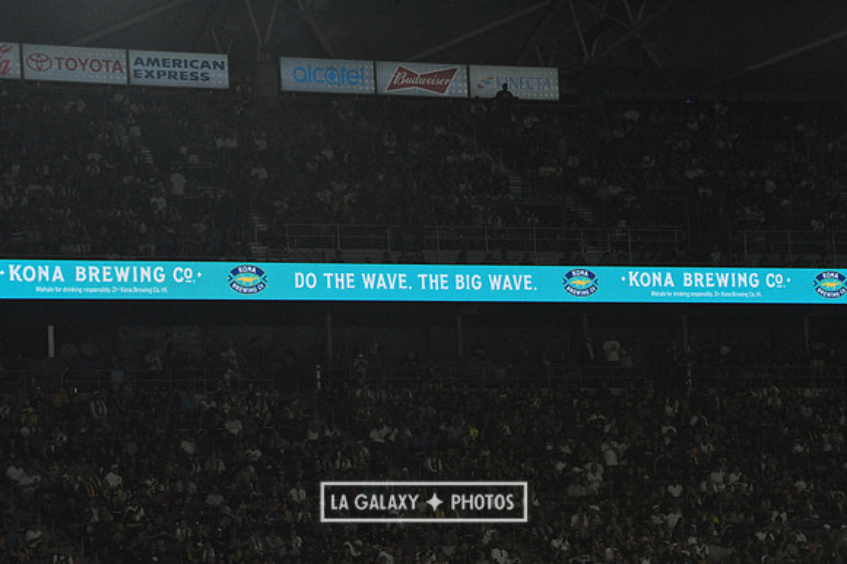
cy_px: 282
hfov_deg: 11.8
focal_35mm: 175
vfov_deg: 7.8
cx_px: 424
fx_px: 4115
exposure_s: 1/640
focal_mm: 175
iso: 3200
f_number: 13
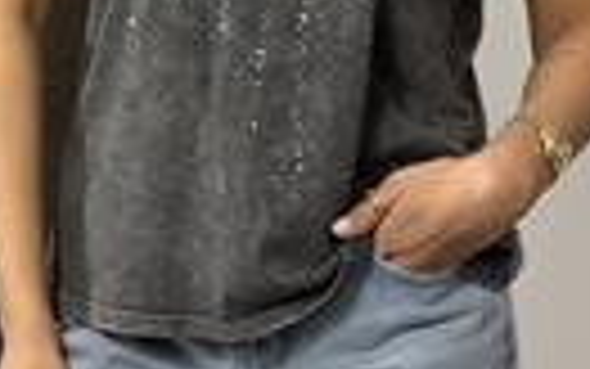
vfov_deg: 8.1
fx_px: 2590
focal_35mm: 161
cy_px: -65
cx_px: 243
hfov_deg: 13.0
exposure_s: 1/100
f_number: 1.78
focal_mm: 6.86
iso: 100
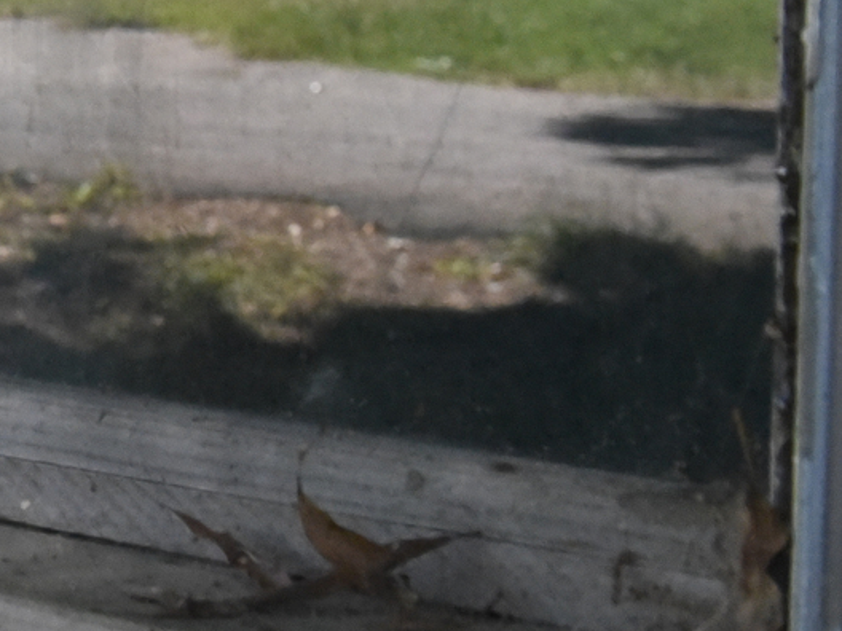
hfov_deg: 11.5
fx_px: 3722
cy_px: -24
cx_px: -890
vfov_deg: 9.6
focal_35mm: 153
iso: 8000
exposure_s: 1/2000
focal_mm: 35
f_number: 8
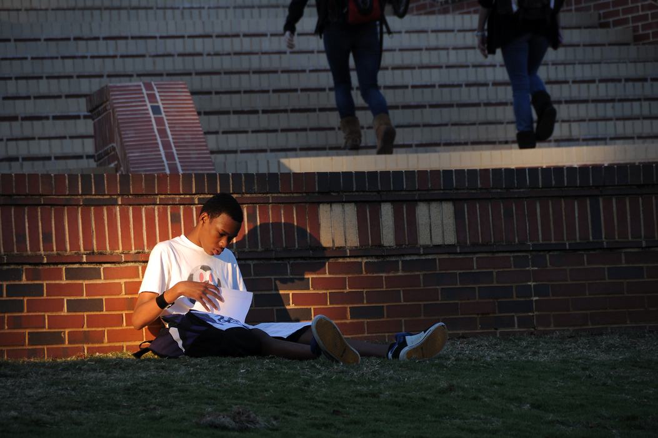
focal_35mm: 300
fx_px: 5478
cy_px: 219
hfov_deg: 6.9
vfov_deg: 4.6
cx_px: 329
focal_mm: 200
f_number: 6.3
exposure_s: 1/125
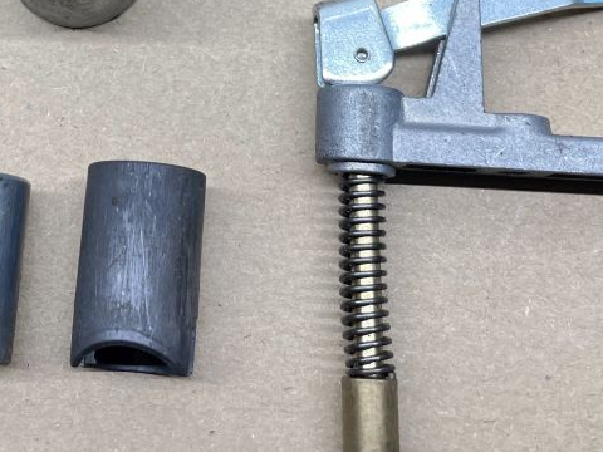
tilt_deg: -69.2
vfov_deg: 20.9
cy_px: -103
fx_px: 1132
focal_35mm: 65
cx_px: 142
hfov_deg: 29.3
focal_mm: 4.2
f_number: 1.6
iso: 80
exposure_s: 1/100
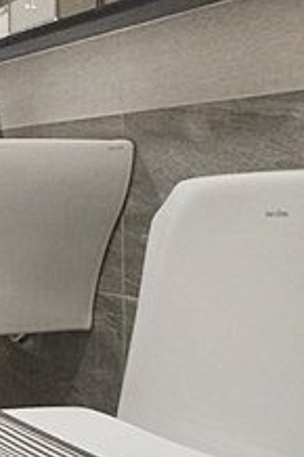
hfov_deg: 16.6
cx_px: -348
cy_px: 191
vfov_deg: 36.2
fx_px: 698
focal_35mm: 55
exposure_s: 1/40
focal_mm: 10
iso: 1600
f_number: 9
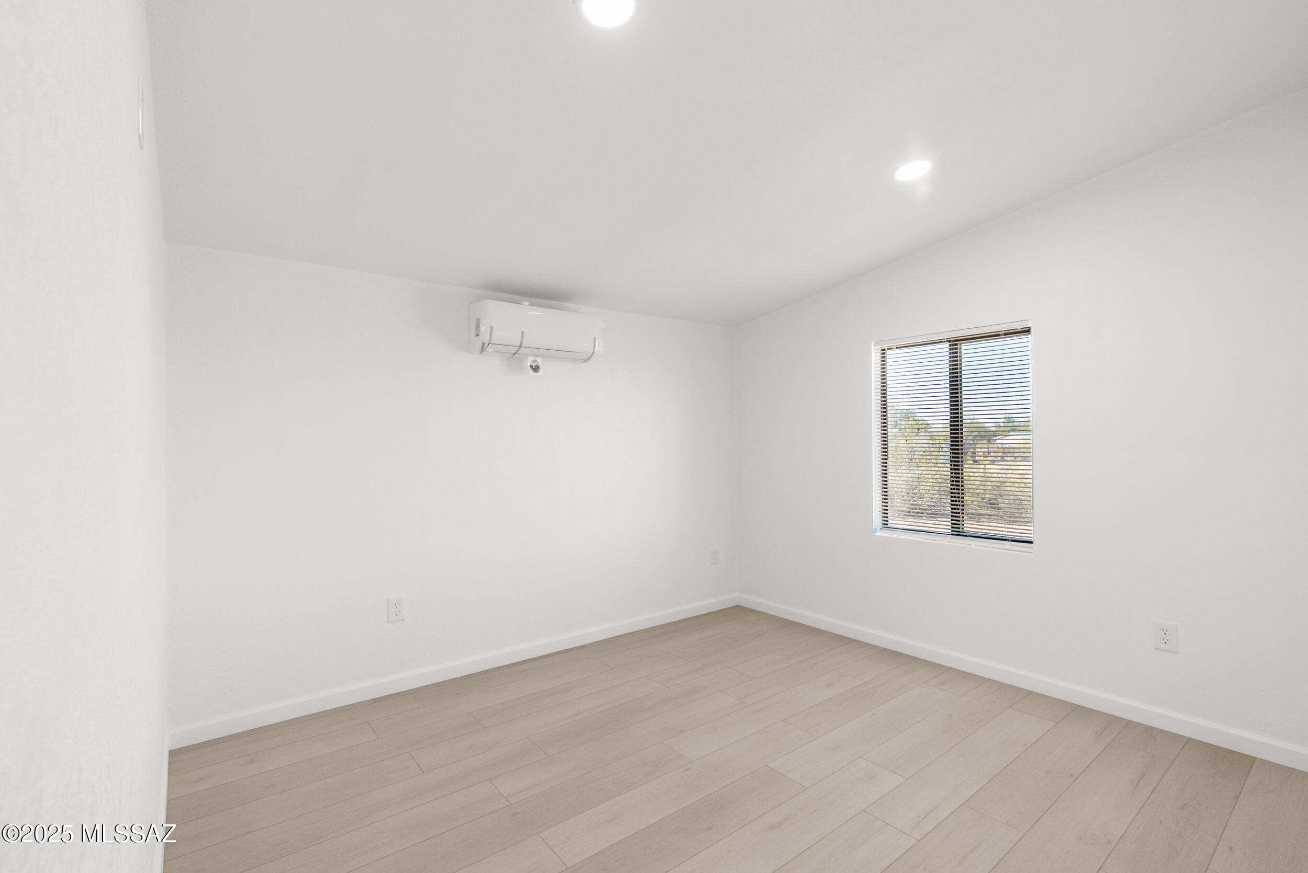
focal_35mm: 16
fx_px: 582
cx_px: 654
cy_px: 436
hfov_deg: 96.7
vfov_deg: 73.8
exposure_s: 1/80
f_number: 8
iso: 400
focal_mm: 16
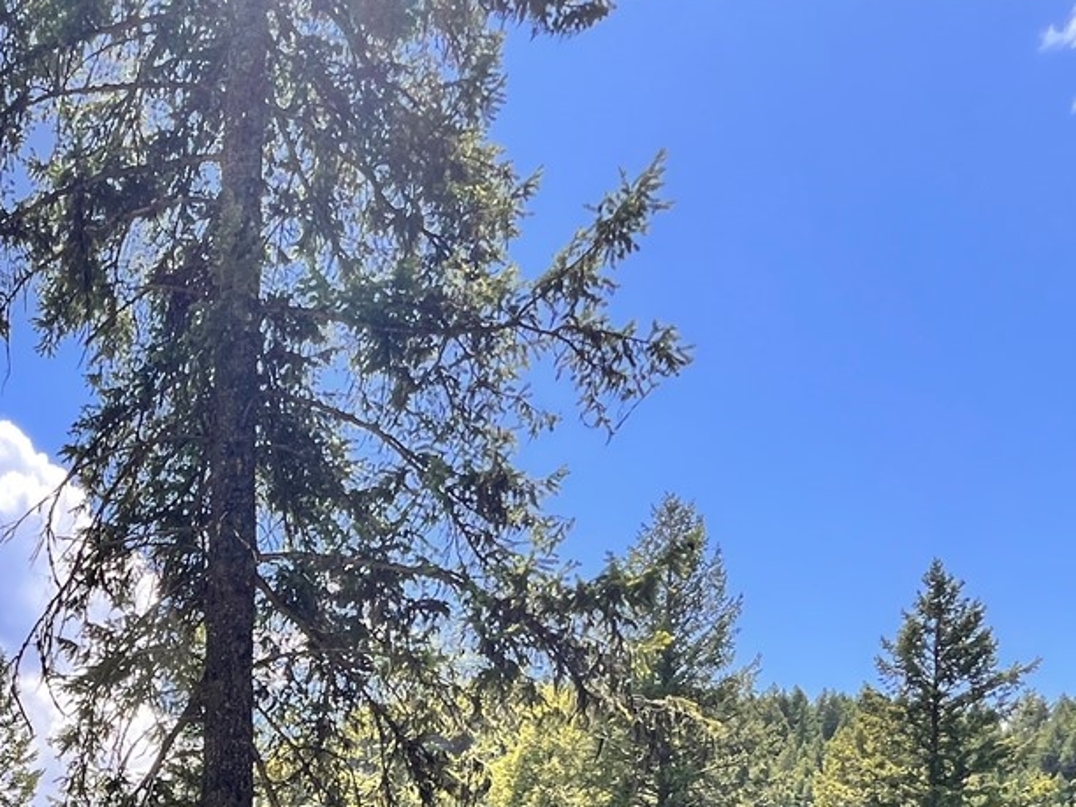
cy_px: 1034
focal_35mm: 34
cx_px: 7
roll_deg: -0.9
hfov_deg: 45.7
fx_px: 1057
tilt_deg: -0.9
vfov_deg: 32.3
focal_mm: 1.57
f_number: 1.8
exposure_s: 1/533
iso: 32
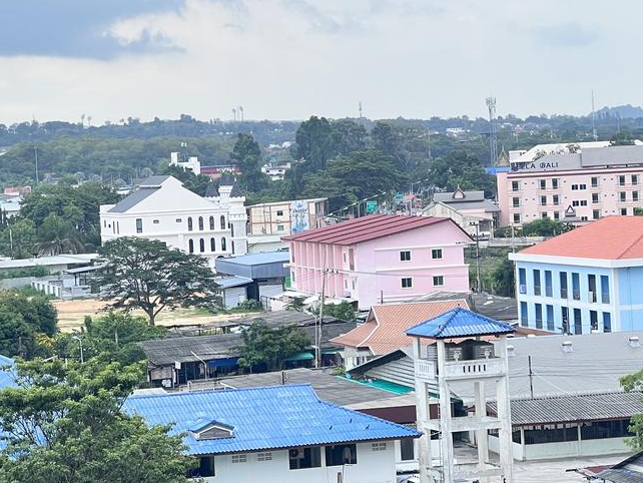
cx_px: 348
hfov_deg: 13.2
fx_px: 2769
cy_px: 168
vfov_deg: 10.0
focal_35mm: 149
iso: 32
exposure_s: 1/100
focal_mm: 9
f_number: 2.8
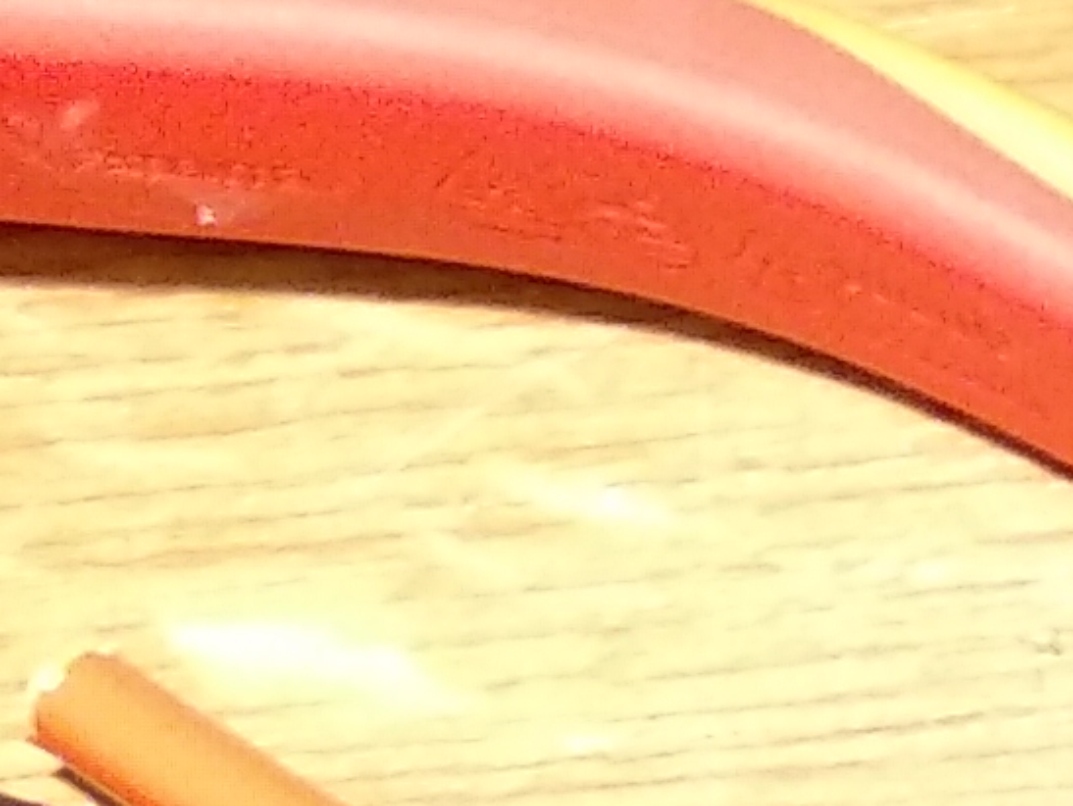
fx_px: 5893
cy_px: 2181
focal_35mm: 190
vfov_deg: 7.2
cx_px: 3280
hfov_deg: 8.6
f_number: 2.2
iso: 400
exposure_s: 1/33
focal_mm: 3.83
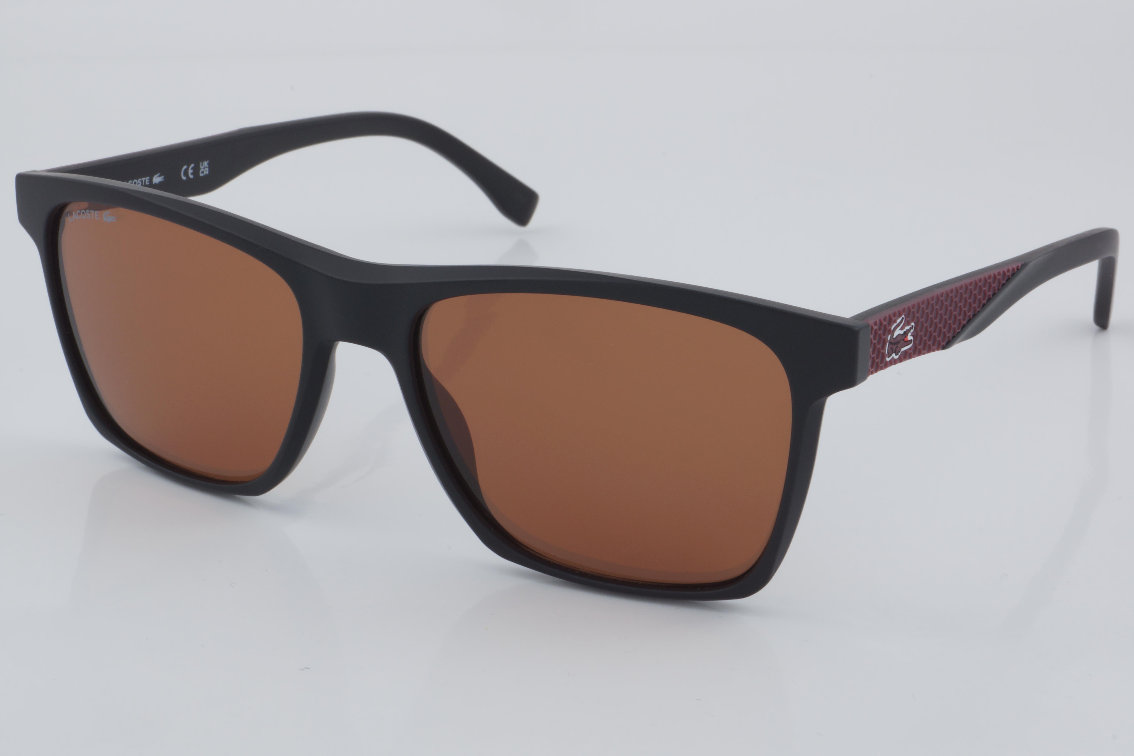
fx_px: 2126
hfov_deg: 29.9
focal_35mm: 68
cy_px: 378
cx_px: 567
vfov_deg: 20.2
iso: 100
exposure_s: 1/4
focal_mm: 45
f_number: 32
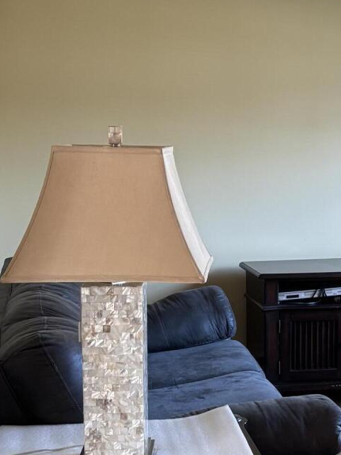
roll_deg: -0.1
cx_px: 469
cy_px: 249
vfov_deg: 24.1
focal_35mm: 81
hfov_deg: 16.9
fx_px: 1065
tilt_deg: -7.7
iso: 125
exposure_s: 1/62
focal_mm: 5.96
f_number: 1.6
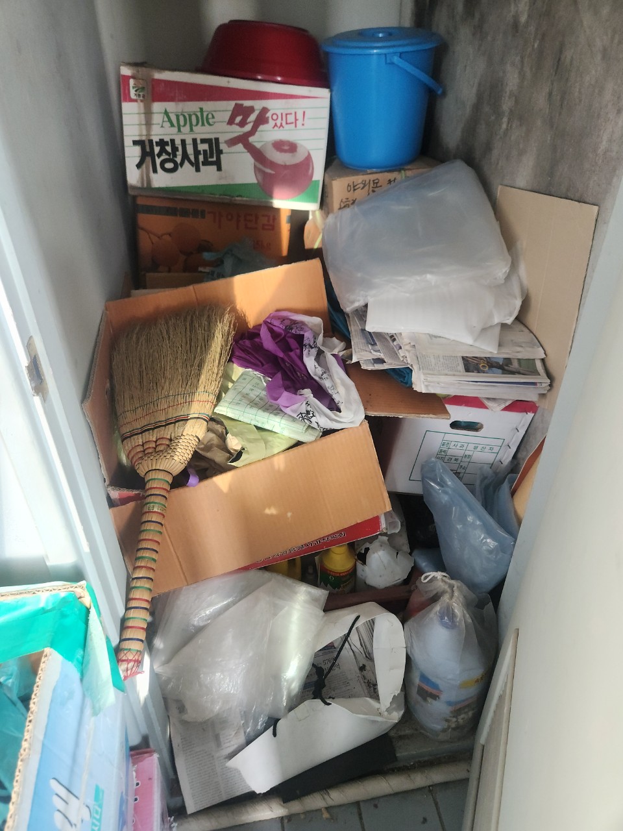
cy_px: 416
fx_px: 552
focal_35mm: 23
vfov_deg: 73.9
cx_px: 312
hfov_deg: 58.9
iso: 160
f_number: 1.8
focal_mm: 5.4
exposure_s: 1/60
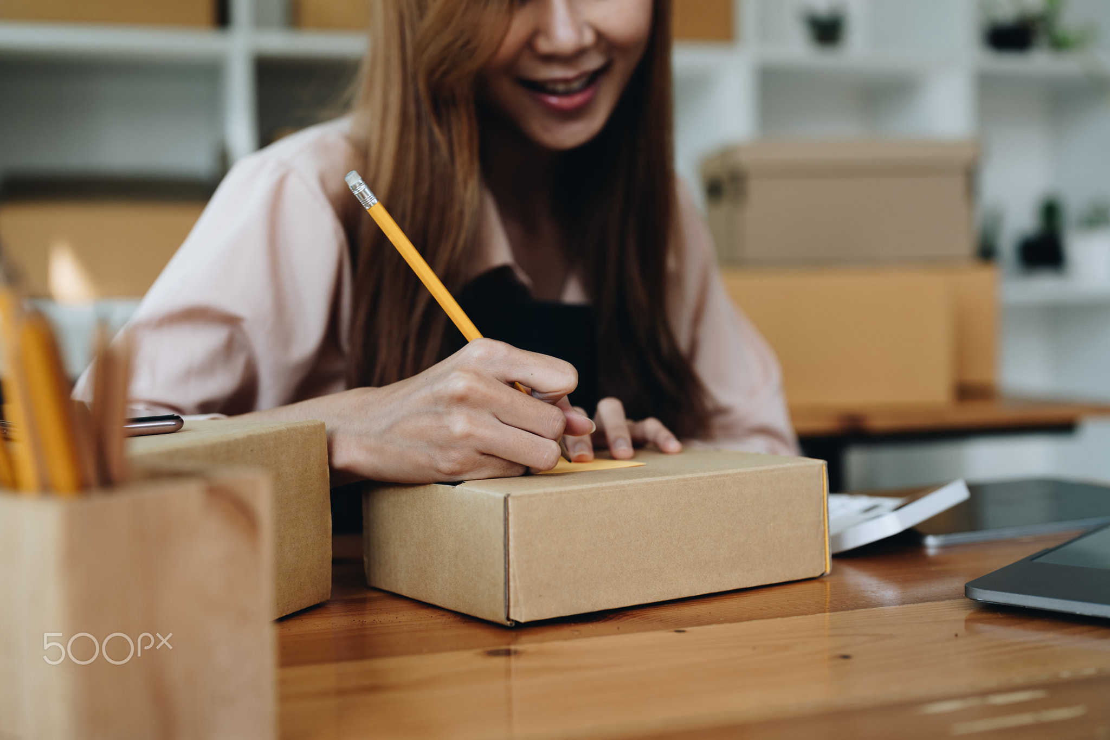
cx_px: 555
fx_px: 1541
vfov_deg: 27.0
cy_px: 370
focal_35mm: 50
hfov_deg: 39.6
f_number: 2.8
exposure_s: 1/100
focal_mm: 50
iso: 125
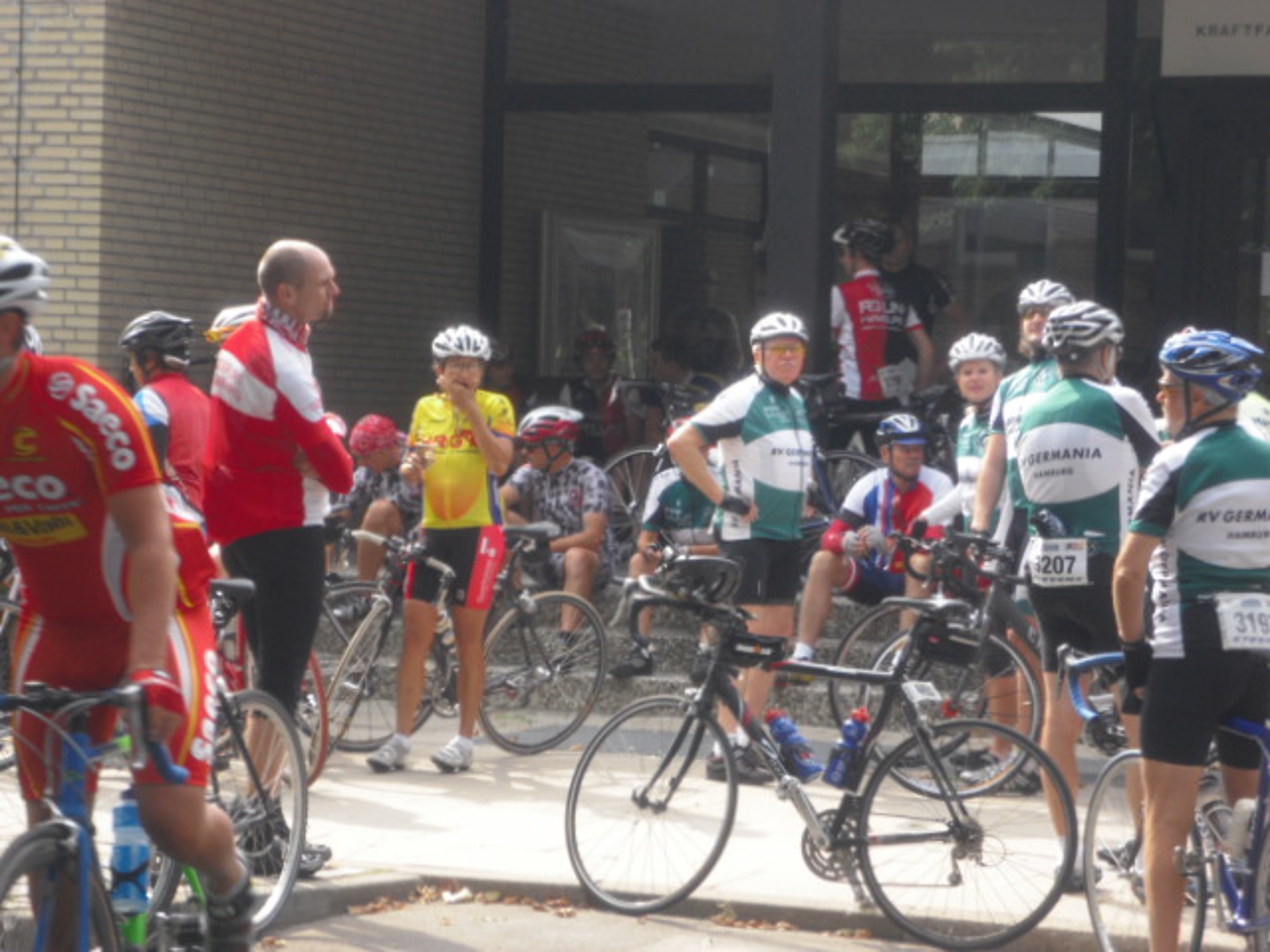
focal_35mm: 112
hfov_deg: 17.6
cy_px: 476
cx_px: 635
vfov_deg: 13.2
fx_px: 4109
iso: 100
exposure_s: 1/80
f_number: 5.9
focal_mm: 18.6
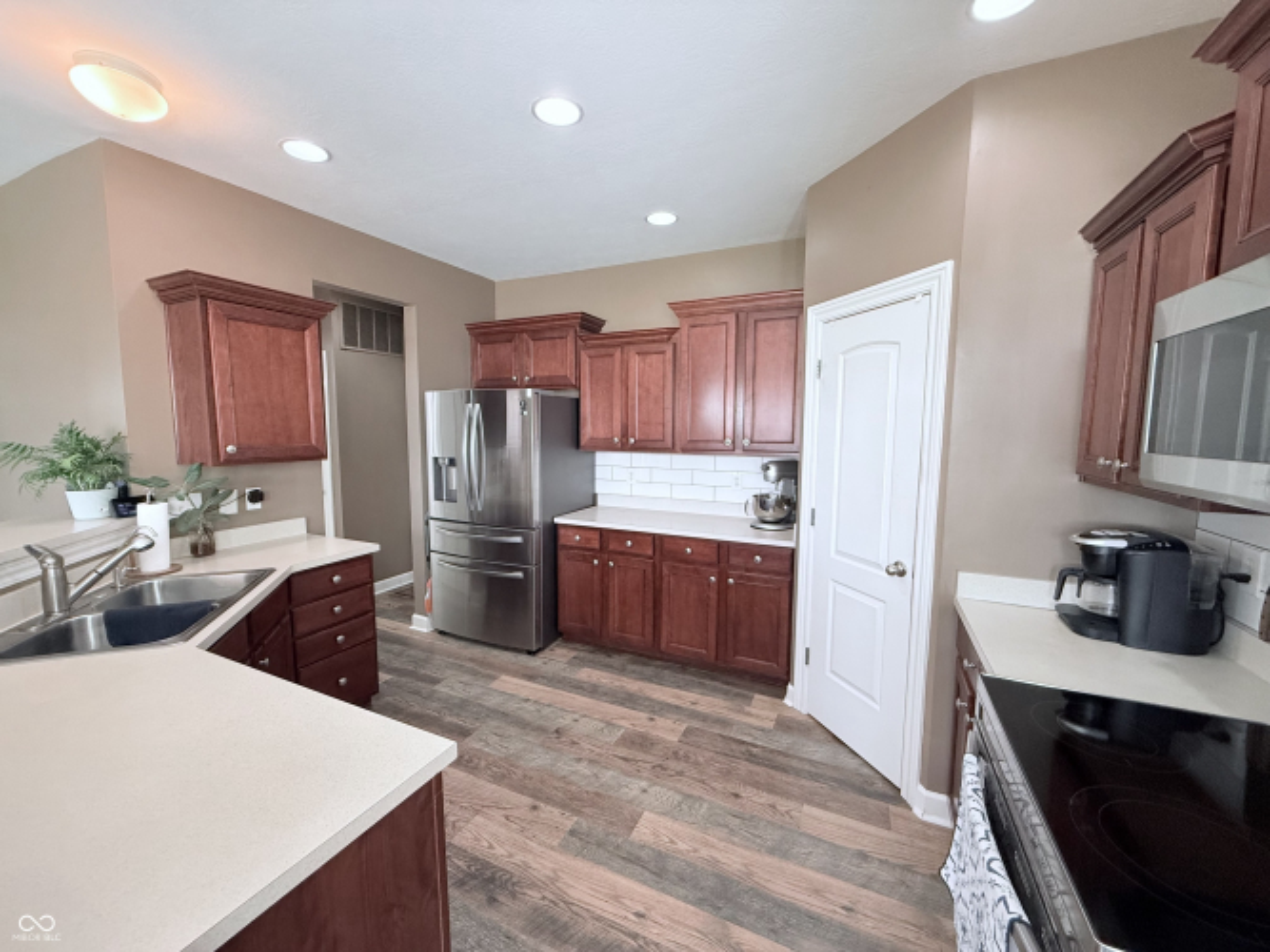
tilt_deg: -5.8
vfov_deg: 85.7
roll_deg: -0.1
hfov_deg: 102.1
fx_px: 514
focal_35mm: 14
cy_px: 476
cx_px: 635
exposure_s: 1/120
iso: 320
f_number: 2.2
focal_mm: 2.22
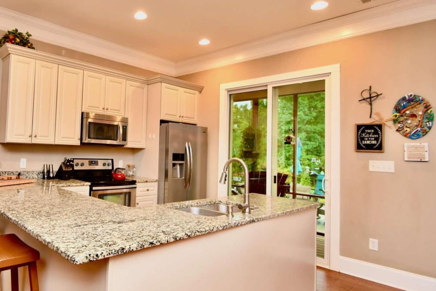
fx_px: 218
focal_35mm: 18
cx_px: 184
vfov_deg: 67.0
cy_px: 168
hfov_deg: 89.3
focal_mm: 10
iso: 800
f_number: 4
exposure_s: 1/60
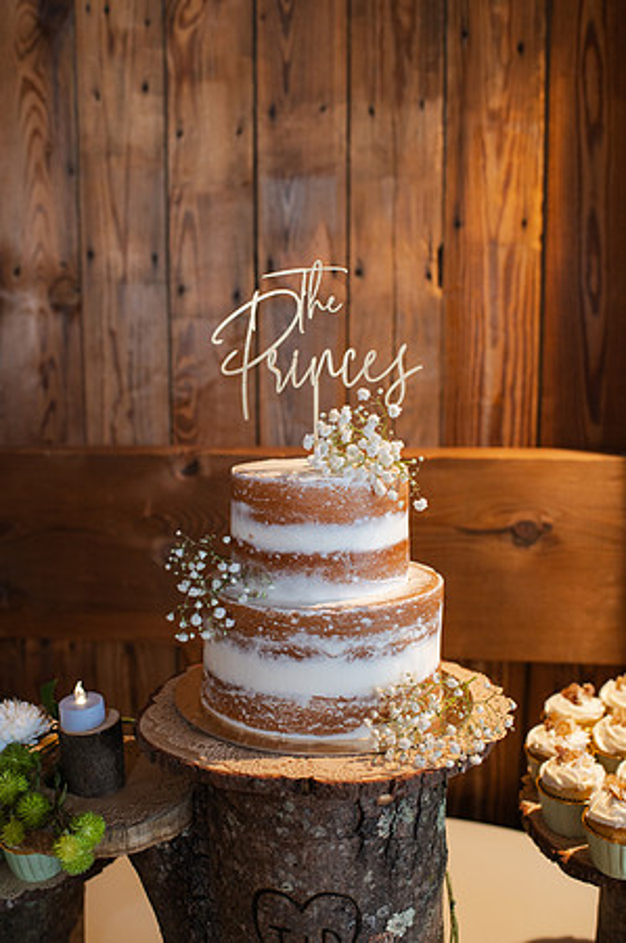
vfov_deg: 54.5
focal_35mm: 35
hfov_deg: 37.8
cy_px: 472
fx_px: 915
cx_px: 313
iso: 1800
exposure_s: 1/200
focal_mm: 35
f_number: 3.5
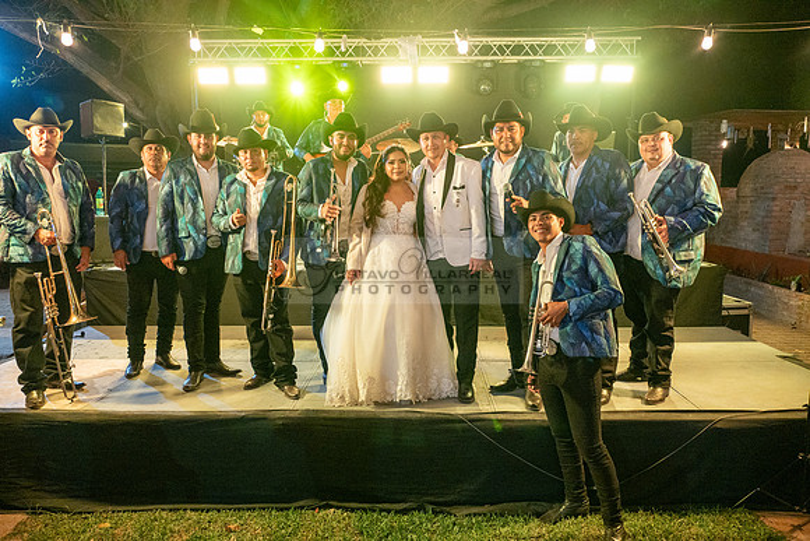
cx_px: 405
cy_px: 270
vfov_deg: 46.4
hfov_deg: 65.5
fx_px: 630
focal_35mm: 28
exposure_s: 1/80
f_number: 5
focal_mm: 28
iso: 2500
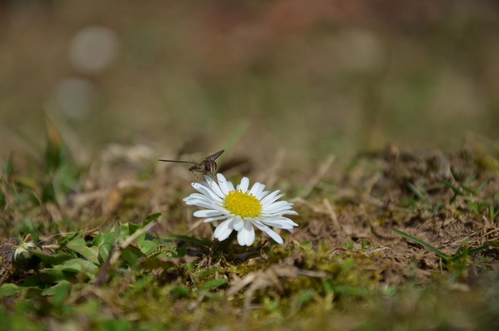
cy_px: 166
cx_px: 250
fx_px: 2179
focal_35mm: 158
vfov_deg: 8.7
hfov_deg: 13.1
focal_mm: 105
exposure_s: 1/800
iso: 100
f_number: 5.6
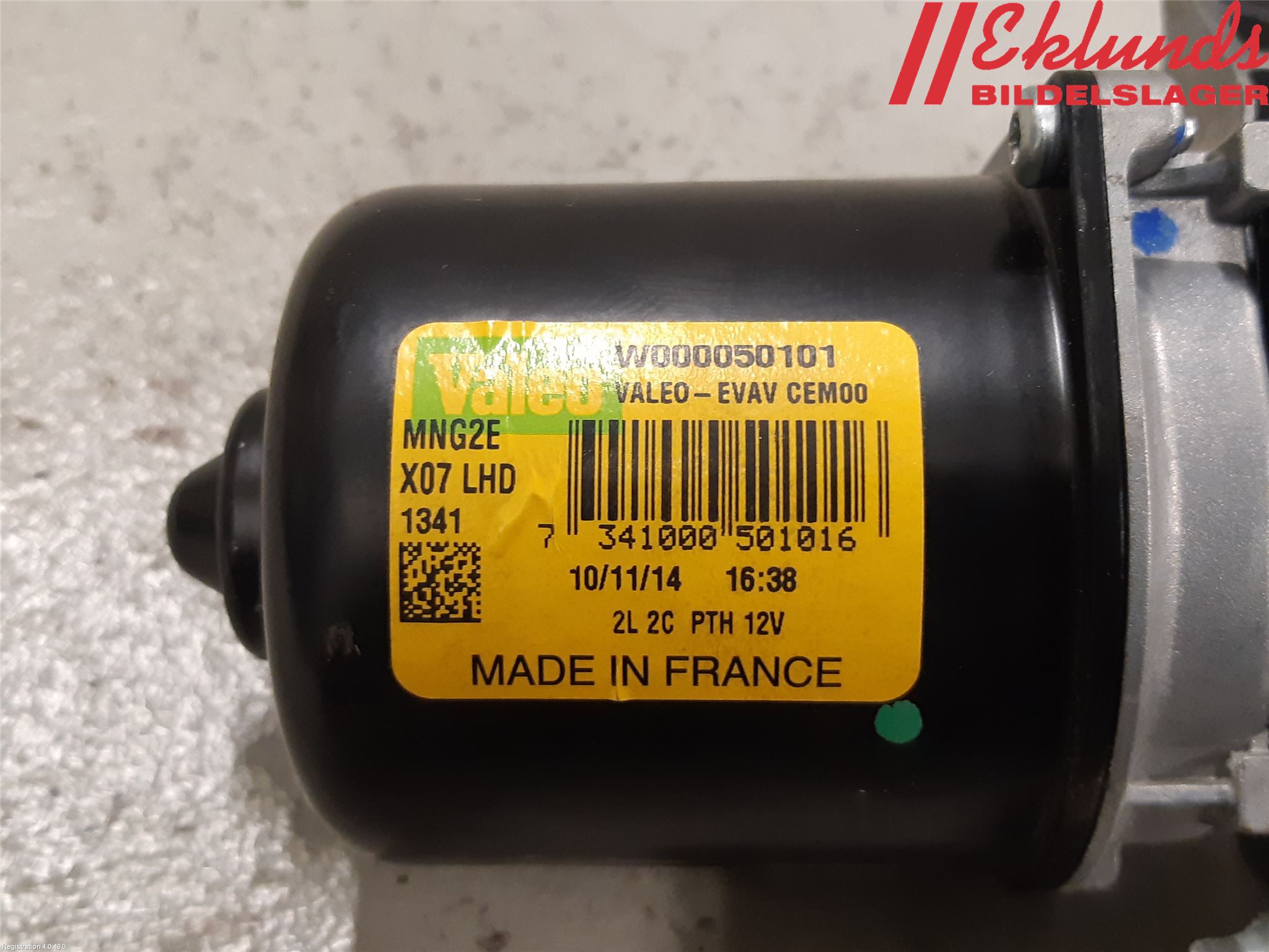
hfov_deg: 67.3
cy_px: 476
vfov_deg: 53.1
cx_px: 634
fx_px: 953
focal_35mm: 26
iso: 200
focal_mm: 3.93
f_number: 1.7
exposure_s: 1/50
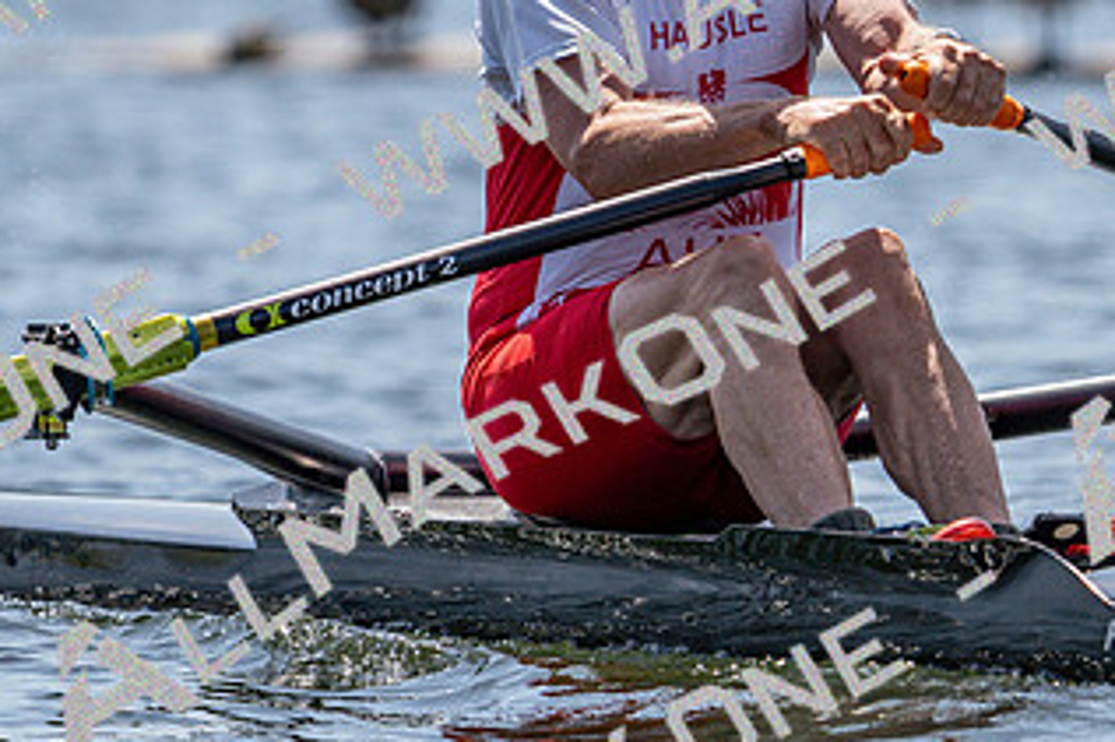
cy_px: 230
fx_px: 22164
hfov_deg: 2.9
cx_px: 770
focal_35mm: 716
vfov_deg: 1.9
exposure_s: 1/2000
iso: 250
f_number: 6.3
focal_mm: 391
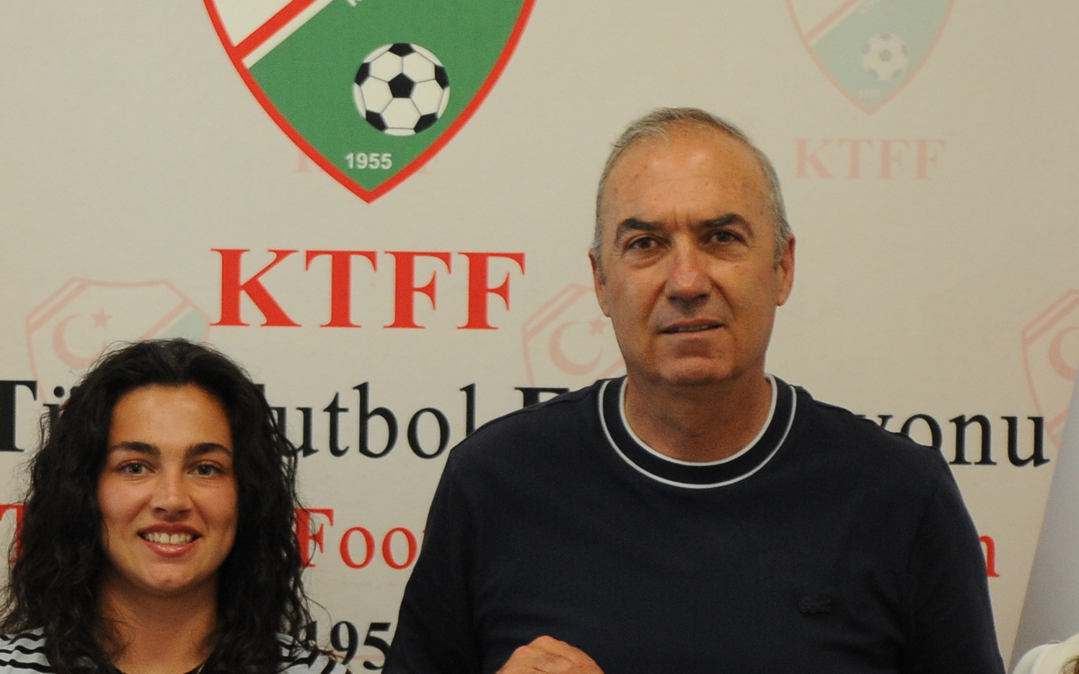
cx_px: 368
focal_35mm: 143
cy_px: 600
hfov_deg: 14.6
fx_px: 4205
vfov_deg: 9.1
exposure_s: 1/320
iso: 1600
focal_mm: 55
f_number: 2.8
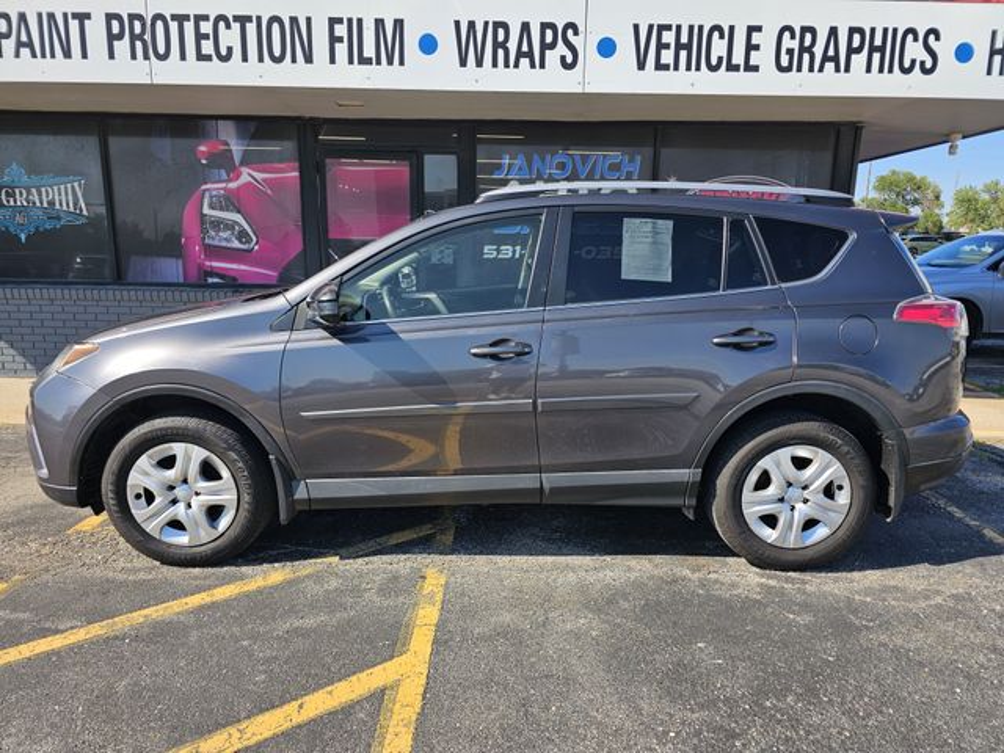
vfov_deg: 58.9
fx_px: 667
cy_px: 376
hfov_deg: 73.9
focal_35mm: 23
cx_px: 502
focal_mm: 6.3
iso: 10
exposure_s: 1/419
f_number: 1.7
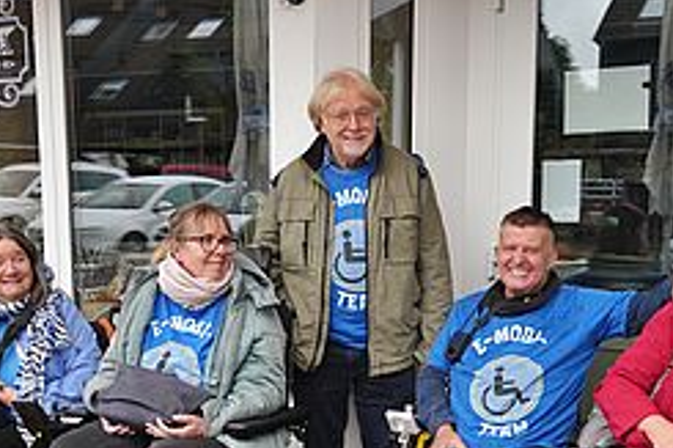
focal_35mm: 58
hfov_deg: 34.5
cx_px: 376
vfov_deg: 22.9
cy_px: 385
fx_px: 1082
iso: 320
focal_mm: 21
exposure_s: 1/160
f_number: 4
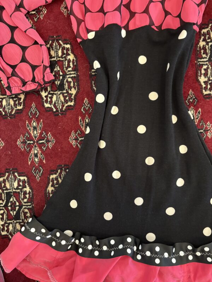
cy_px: 141
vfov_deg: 67.3
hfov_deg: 53.1
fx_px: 212
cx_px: 106
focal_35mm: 26
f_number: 1.6
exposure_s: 1/30
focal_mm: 5.96
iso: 640
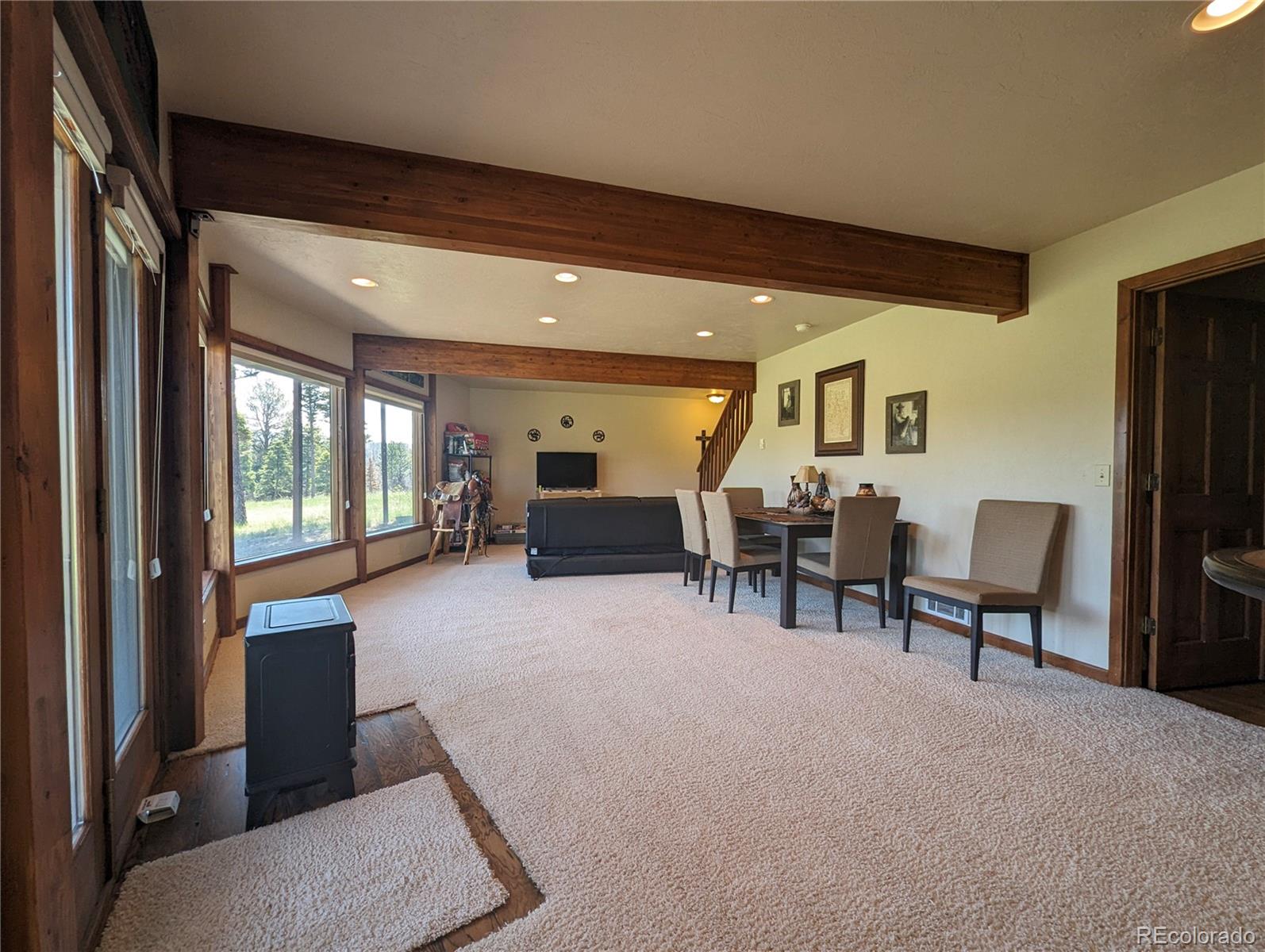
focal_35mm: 13
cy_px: 476
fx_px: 476
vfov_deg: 90.1
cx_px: 632
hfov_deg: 106.1
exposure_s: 1/120
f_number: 2.2
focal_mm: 1.95
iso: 83
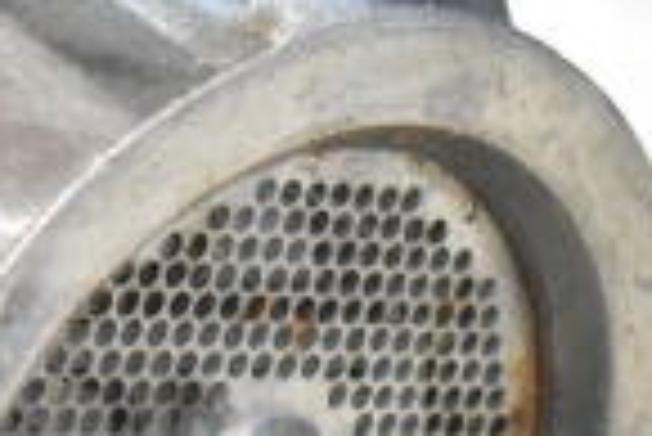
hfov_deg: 9.5
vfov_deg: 6.4
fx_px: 3898
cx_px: -81
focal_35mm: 215
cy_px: 182
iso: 9000
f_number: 4.5
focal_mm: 34
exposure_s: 1/50
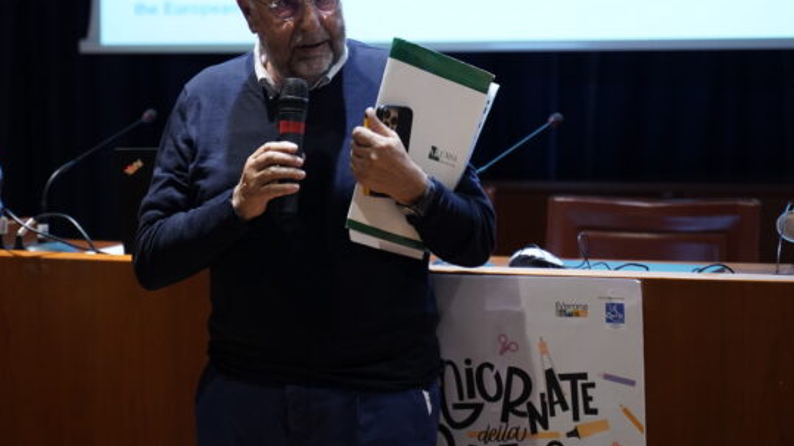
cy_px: 87
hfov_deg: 19.1
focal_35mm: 112
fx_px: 2358
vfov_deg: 10.8
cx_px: 342
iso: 4000
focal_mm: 75
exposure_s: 1/80
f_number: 2.8
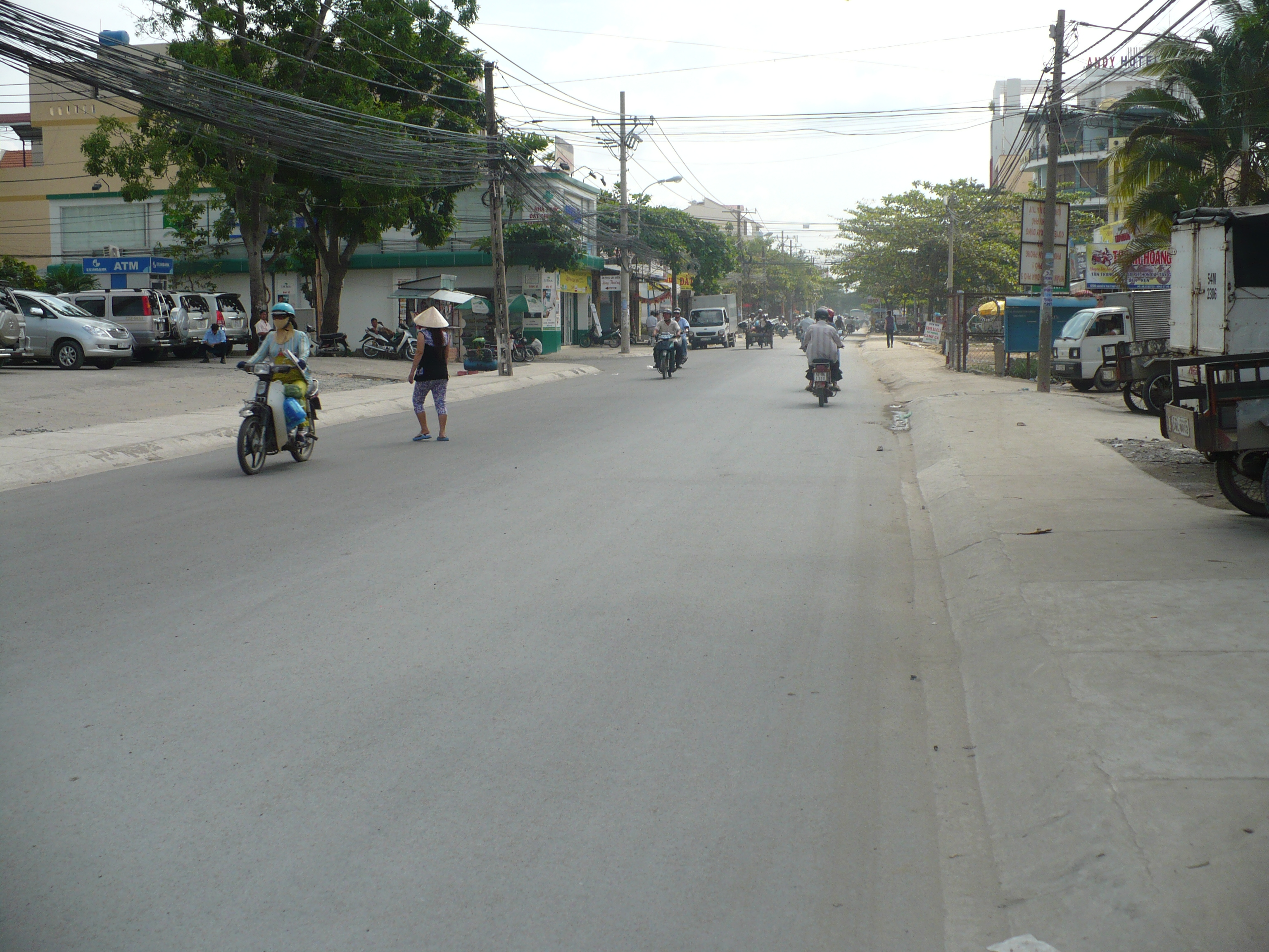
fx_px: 1356
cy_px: 476
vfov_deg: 38.7
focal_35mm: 37
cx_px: 634
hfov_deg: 50.1
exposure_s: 1/160
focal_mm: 6.1
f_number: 8
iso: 100
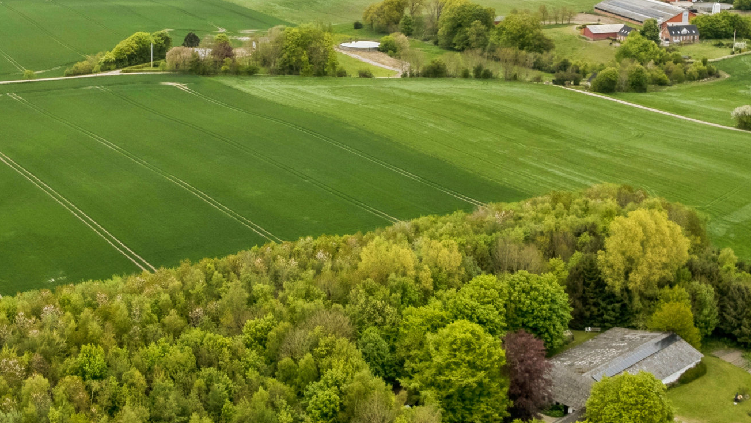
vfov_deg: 22.5
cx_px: 301
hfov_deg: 39.0
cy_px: 127
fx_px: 1056
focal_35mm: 53
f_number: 2.8
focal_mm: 8.4
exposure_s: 1/800
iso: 100
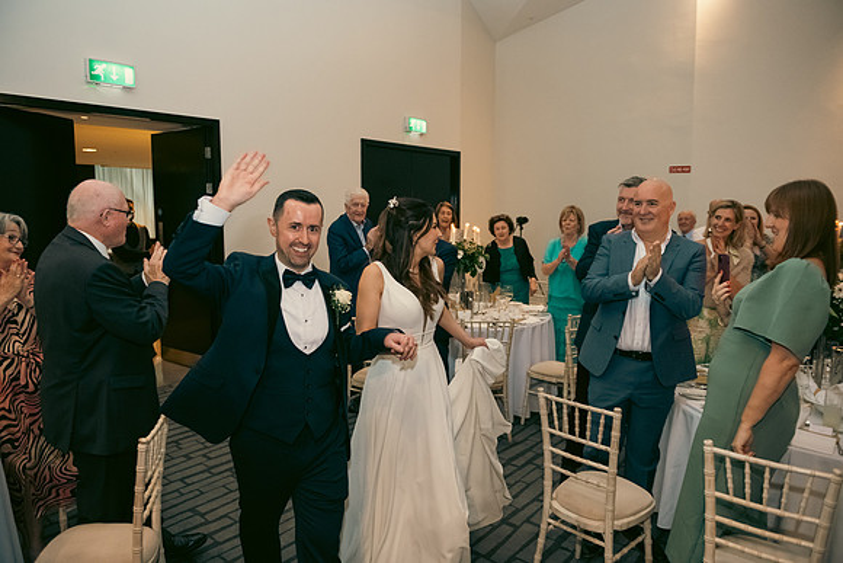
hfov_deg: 67.4
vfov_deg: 48.0
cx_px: 422
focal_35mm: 27
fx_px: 632
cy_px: 282
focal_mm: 27
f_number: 3.5
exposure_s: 1/160
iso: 2000
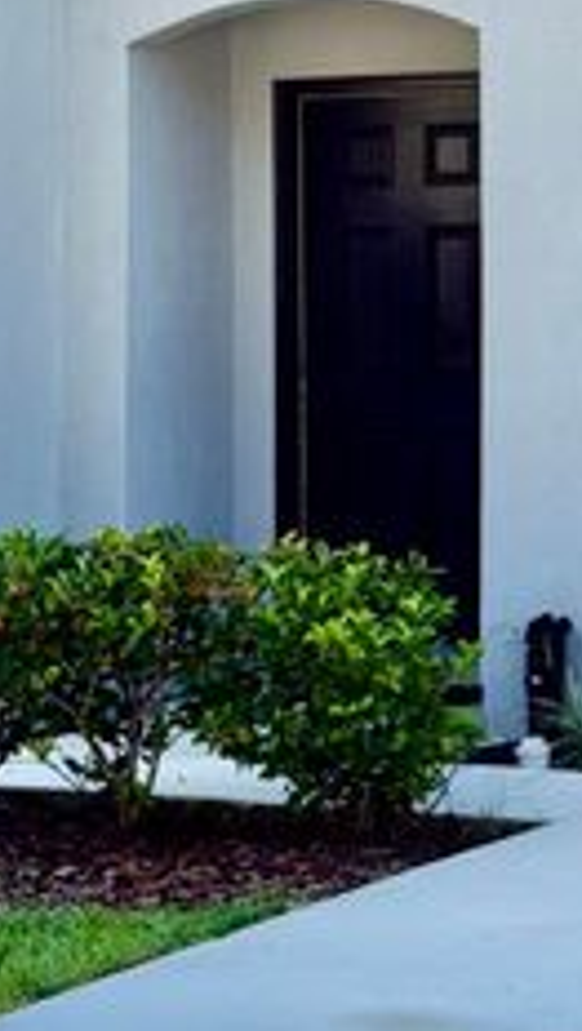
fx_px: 4103
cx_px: 729
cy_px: 7
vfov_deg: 14.1
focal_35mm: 150
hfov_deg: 8.0
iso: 100
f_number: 1.78
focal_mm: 6.76
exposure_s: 1/3891
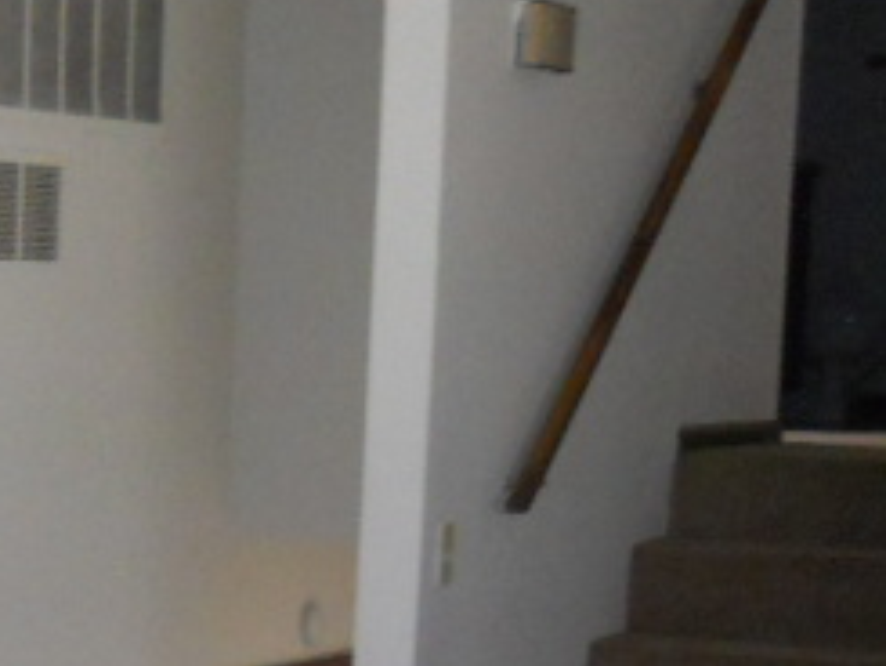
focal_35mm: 117
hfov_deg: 15.2
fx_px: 2996
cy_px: 843
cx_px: -553
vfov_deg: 12.3
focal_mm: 5
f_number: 2.7
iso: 400
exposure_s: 1/60
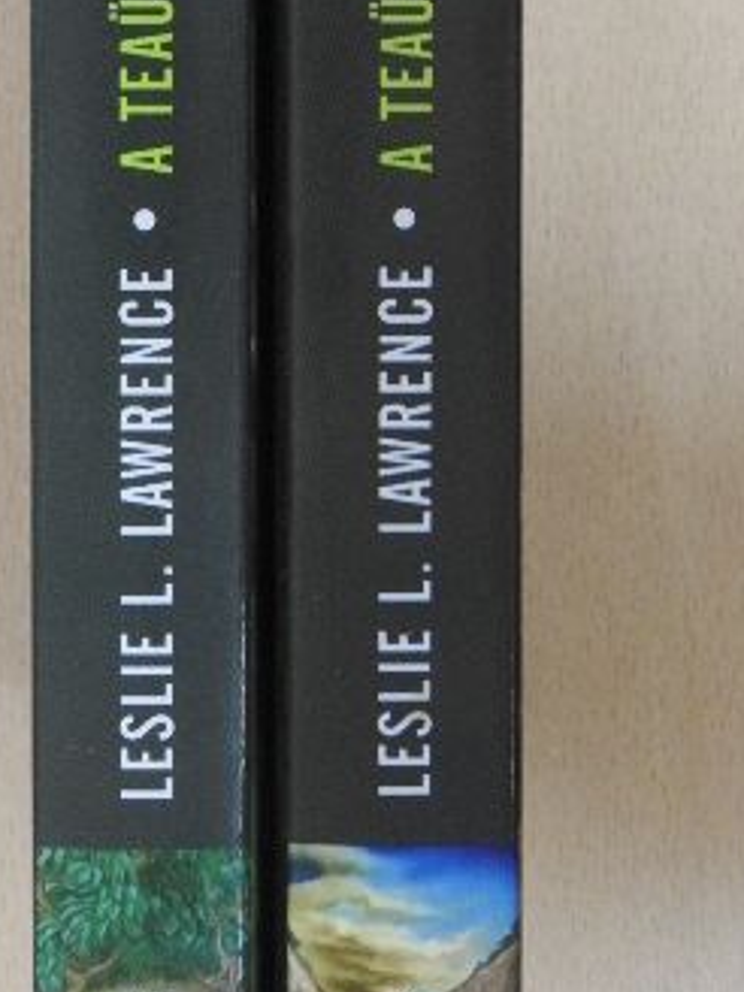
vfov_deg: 24.5
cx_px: 200
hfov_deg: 18.8
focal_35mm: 78
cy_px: 157
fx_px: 2235
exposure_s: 1/15
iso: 400
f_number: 4.8
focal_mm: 7.2
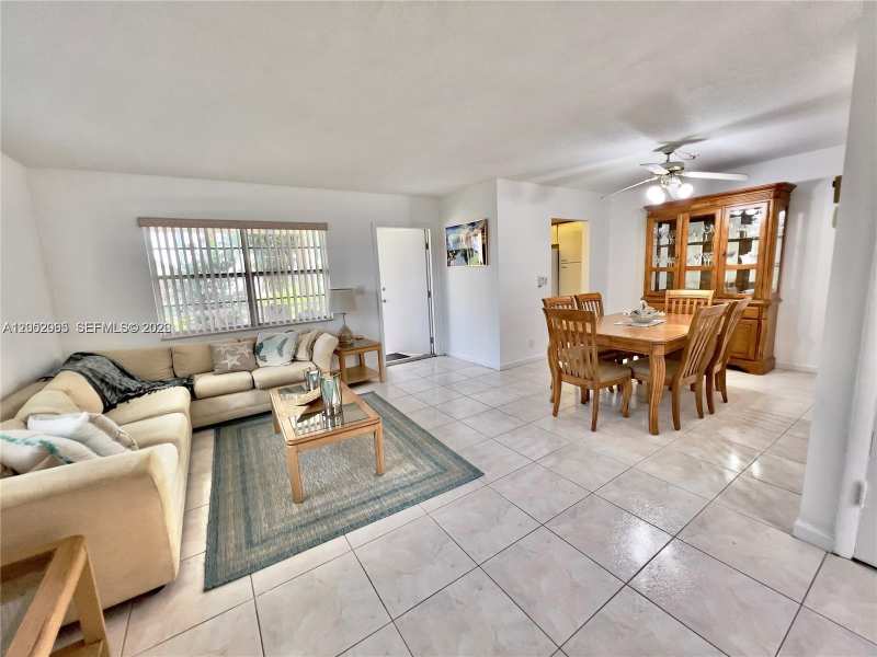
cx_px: 438
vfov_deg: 89.9
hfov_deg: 106.2
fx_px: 329
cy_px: 328
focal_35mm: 13
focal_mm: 1.57
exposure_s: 1/120
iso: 200
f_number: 1.8
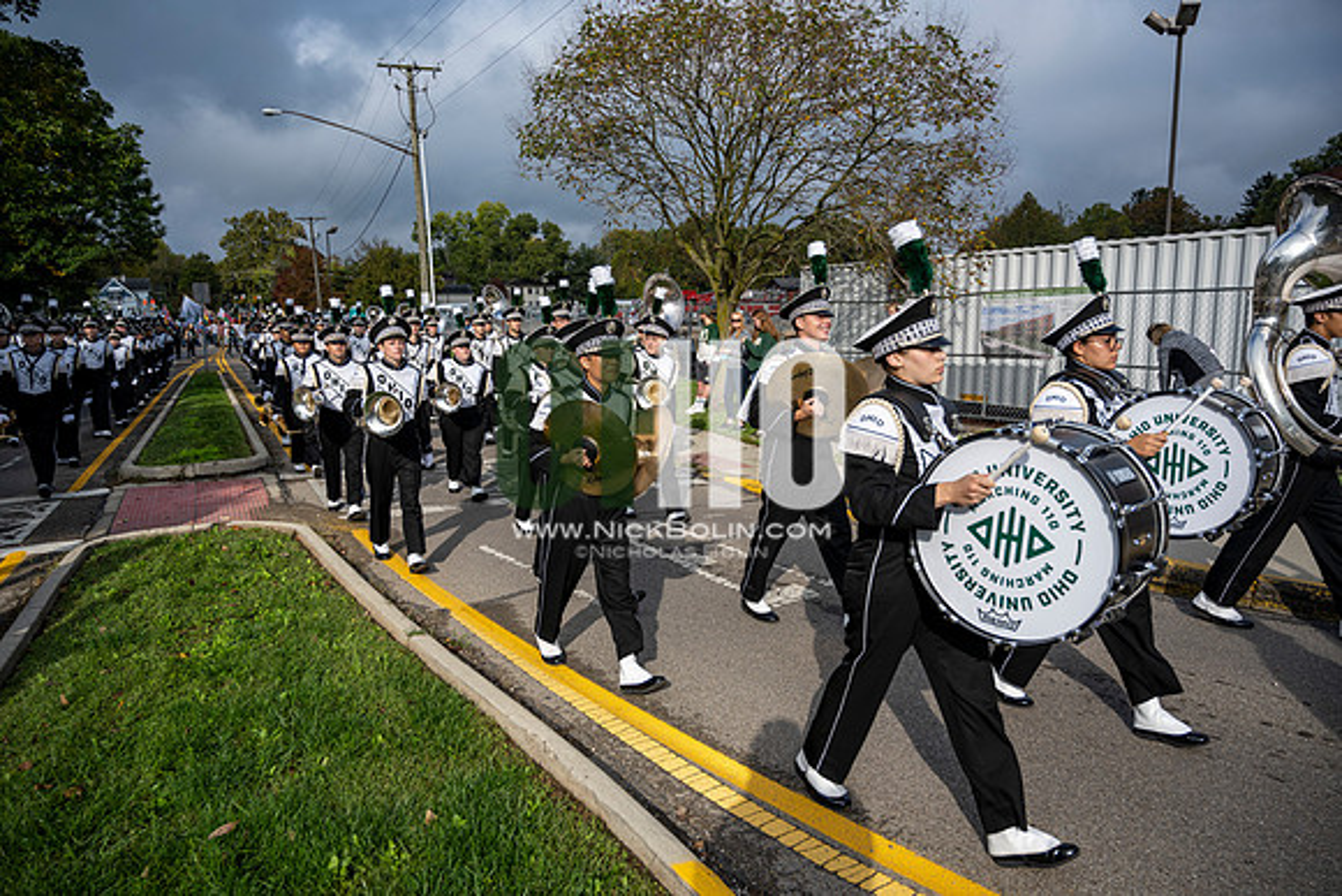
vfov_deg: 53.2
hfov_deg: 73.7
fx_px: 895
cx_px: 671
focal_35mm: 24
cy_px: 448
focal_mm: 24
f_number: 4
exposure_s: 1/1600
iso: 125
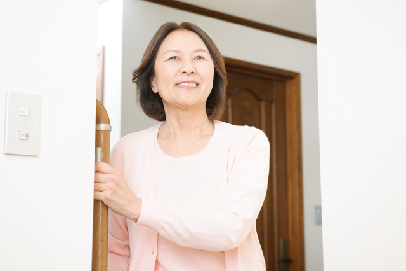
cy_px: 136
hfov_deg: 32.4
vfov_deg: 21.9
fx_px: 699
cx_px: 203
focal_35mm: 62
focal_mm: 62
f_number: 4.5
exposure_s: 1/60
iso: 200
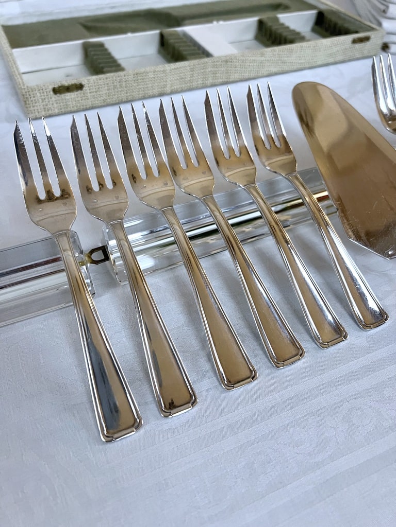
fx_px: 397
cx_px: 198
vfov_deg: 67.3
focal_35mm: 26
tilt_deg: -49.8
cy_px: 264
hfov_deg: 53.1
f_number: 1.5
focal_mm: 5.7
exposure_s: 1/50
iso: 200
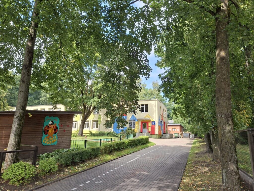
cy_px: 96
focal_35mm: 23
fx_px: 169
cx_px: 127
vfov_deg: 58.9
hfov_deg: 73.9
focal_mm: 5.54
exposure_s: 1/498
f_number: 1.8
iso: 50
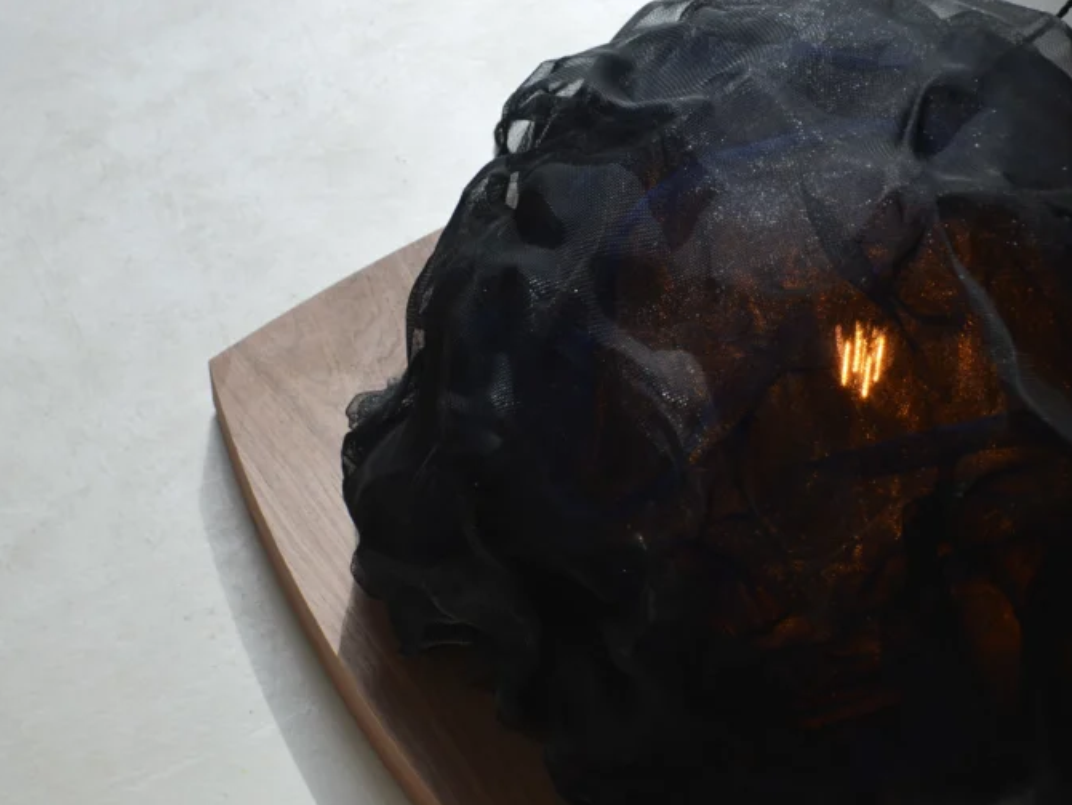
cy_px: 406
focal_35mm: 99
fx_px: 3067
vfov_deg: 14.9
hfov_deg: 19.8
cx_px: 459
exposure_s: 1/125
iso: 220
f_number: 5.6
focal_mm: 60
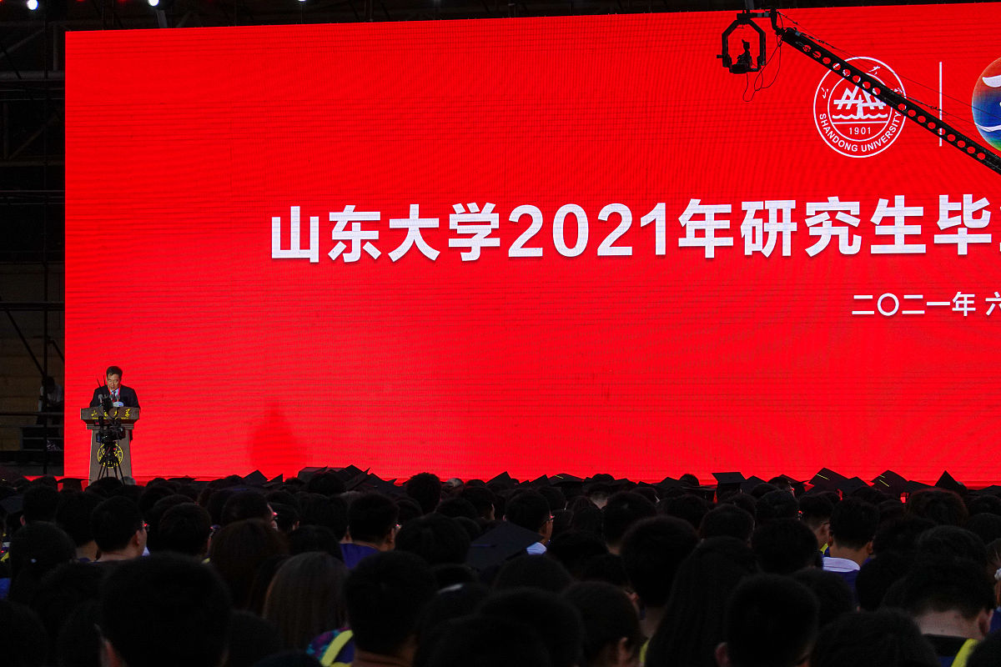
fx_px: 5561
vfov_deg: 6.9
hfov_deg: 10.3
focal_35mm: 200
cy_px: 334
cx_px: 500
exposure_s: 1/200
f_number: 4.5
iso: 400
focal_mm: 72
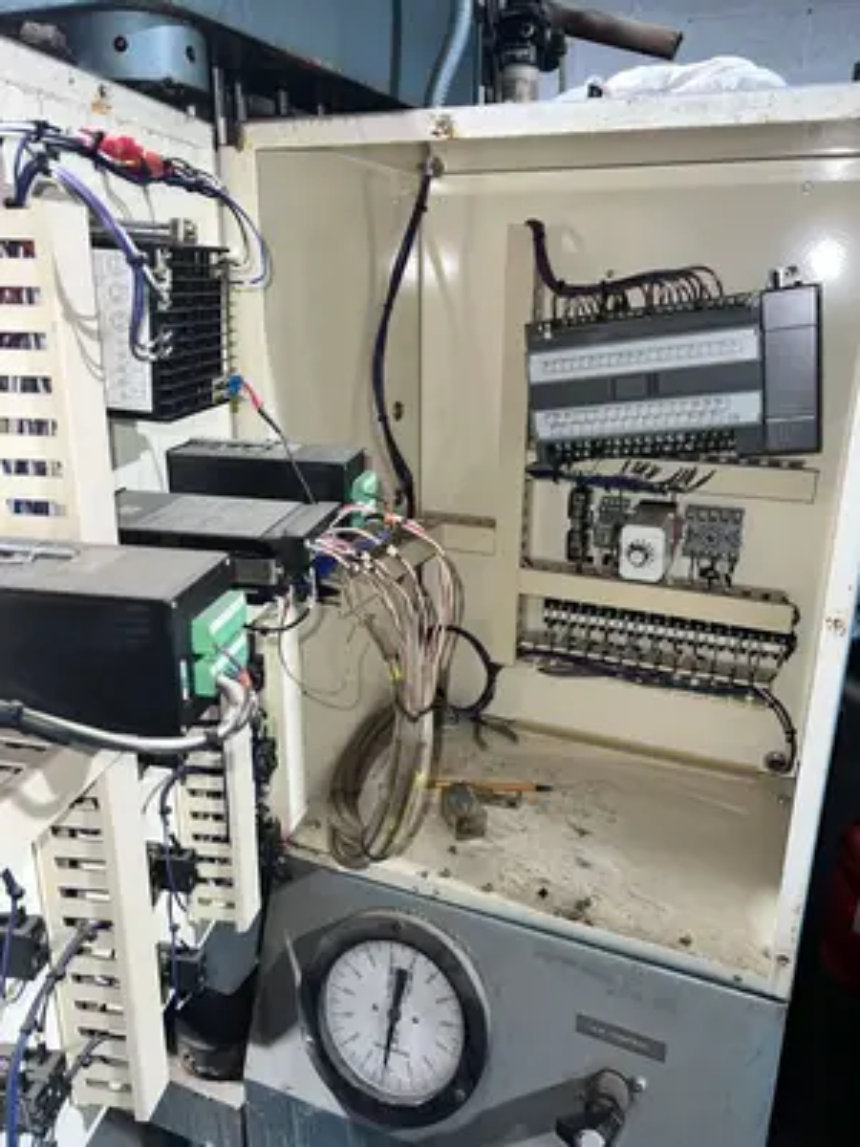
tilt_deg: -19.3
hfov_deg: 53.1
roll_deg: -0.8
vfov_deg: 67.3
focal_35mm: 26
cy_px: 574
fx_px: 861
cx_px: 430
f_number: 1.5
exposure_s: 1/42
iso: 32
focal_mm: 5.7
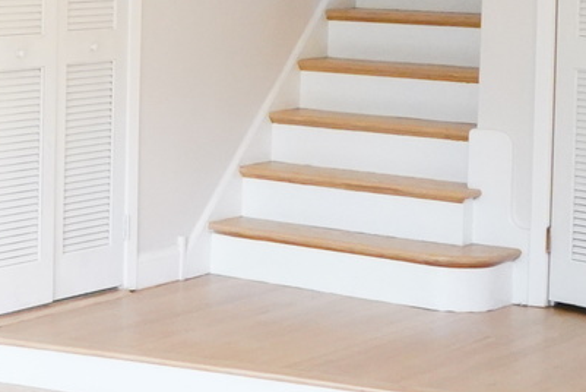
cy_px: -22
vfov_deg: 12.0
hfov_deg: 16.3
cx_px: -332
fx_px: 1841
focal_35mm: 113
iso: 12800
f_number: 5
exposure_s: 1/640
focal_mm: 28
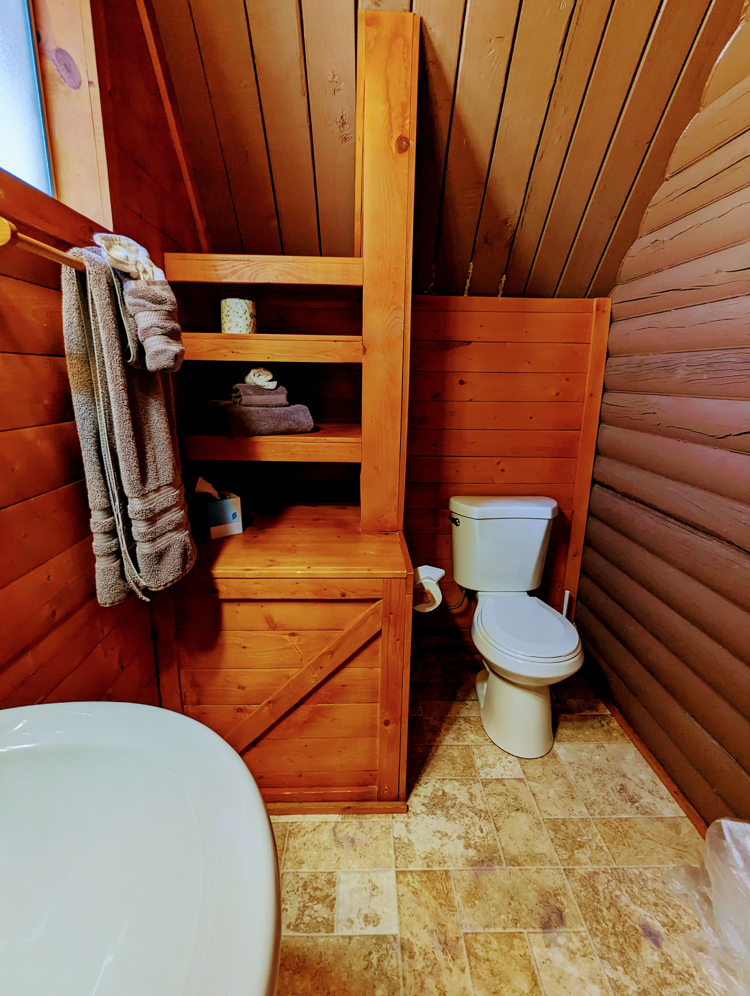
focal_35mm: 16
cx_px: 375
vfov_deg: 94.4
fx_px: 461
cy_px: 498
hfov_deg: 78.2
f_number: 2.2
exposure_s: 1/60
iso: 104
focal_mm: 2.35
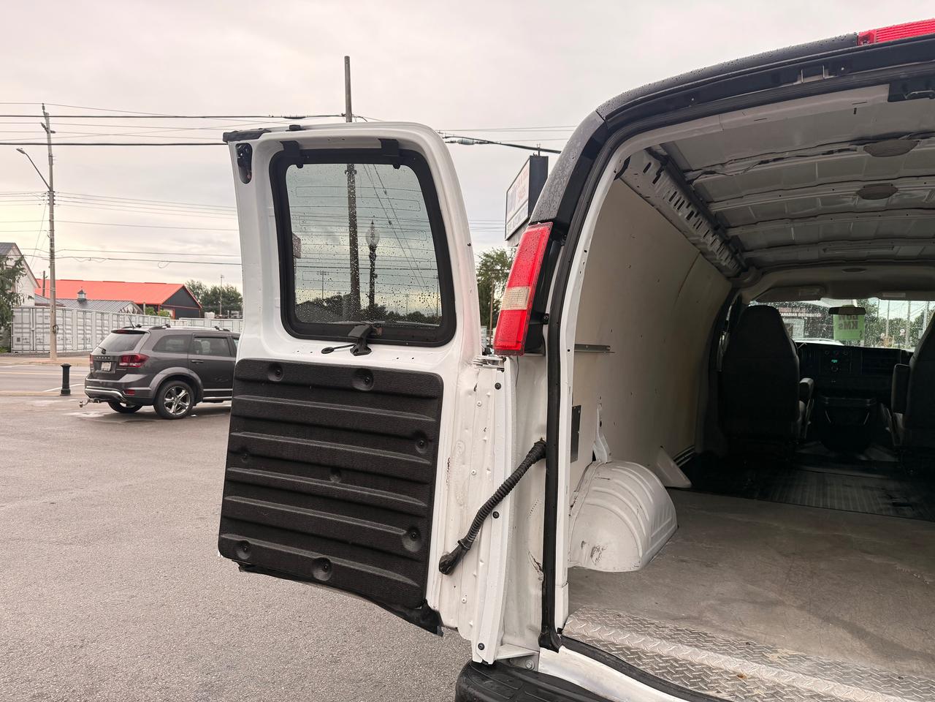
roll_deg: -1.8
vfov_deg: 56.8
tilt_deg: -1.7
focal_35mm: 24
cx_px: 468
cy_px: 351
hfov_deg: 71.6
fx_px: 648
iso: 100
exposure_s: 1/622
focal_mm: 6.76
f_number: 1.78
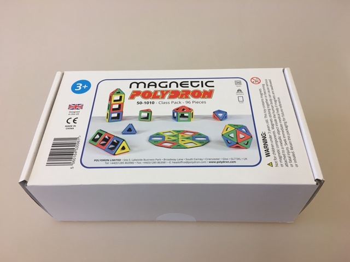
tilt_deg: -57.6
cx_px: 175
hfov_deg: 61.7
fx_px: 293
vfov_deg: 48.2
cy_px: 131
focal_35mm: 29
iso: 100
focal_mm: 4.15
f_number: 2.2
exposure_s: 1/33
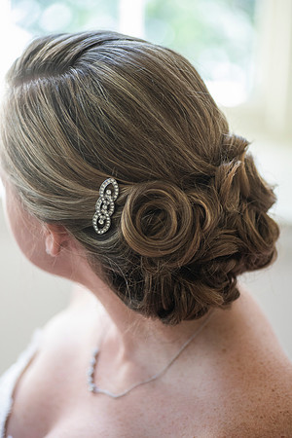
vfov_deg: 22.6
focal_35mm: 90
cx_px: 146
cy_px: 219
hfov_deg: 15.2
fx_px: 1095
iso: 640
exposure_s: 1/250
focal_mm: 90
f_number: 3.2
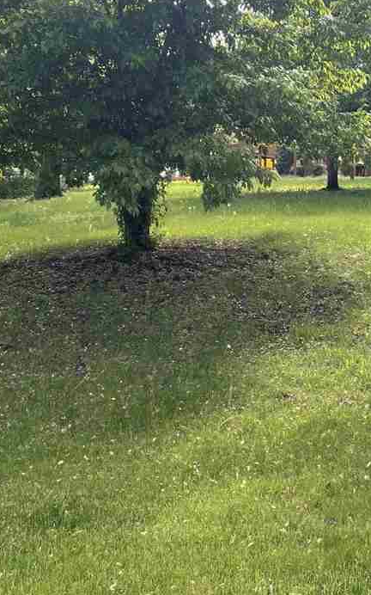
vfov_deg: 39.1
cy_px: 198
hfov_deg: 23.6
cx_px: 420
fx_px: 826
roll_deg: -1.1
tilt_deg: +5.5
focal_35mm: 51
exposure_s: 1/251
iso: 32
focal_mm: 4.2
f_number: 1.6
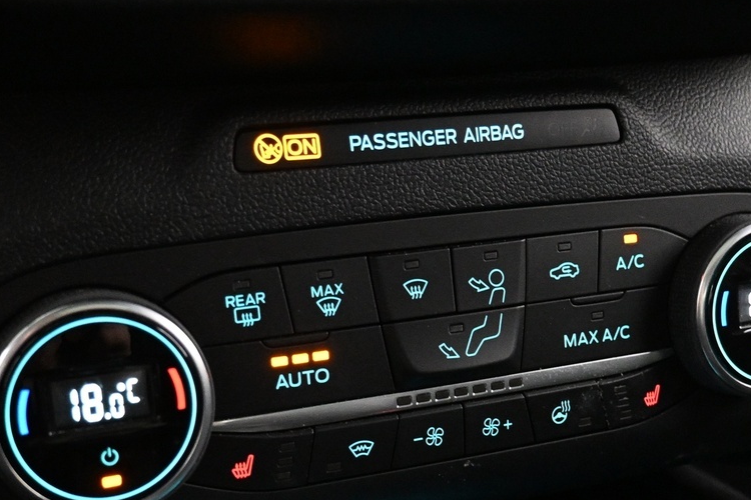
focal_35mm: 55
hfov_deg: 36.2
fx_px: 1149
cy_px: 321
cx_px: 405
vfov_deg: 24.5
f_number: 3.5
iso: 4000
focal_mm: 17
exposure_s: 1/30
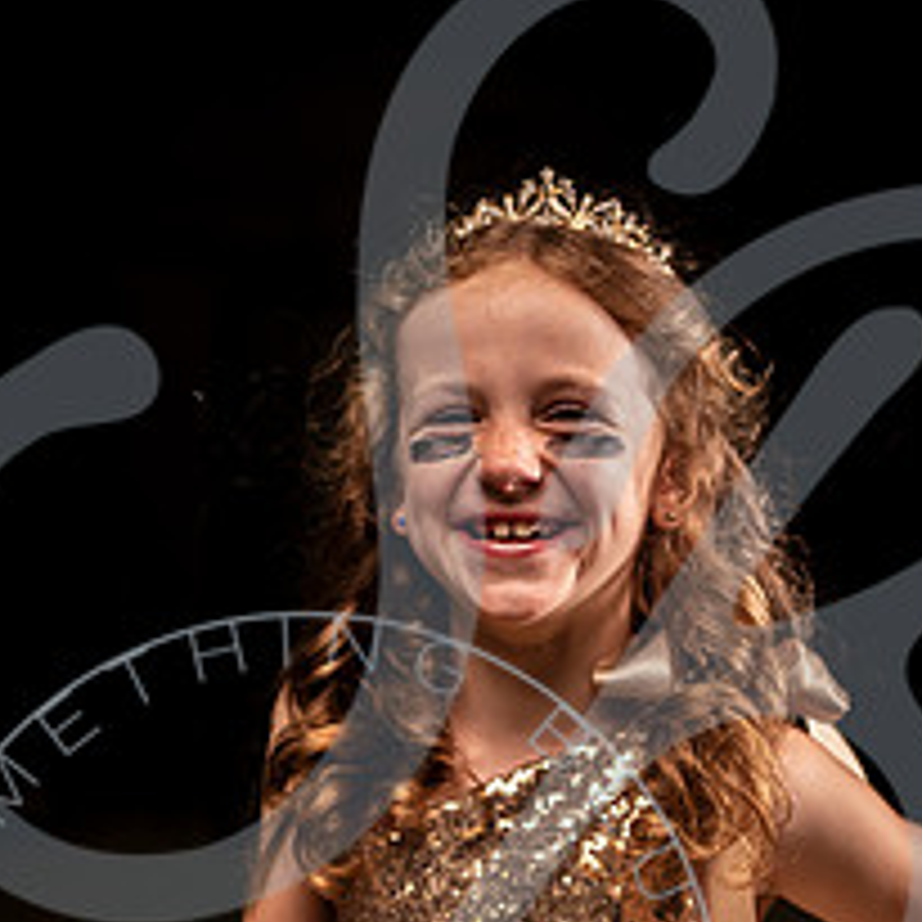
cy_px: 688
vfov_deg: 15.5
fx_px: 3375
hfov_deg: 15.6
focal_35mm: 112
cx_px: 508
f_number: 2.8
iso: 100
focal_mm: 60
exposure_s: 1/800
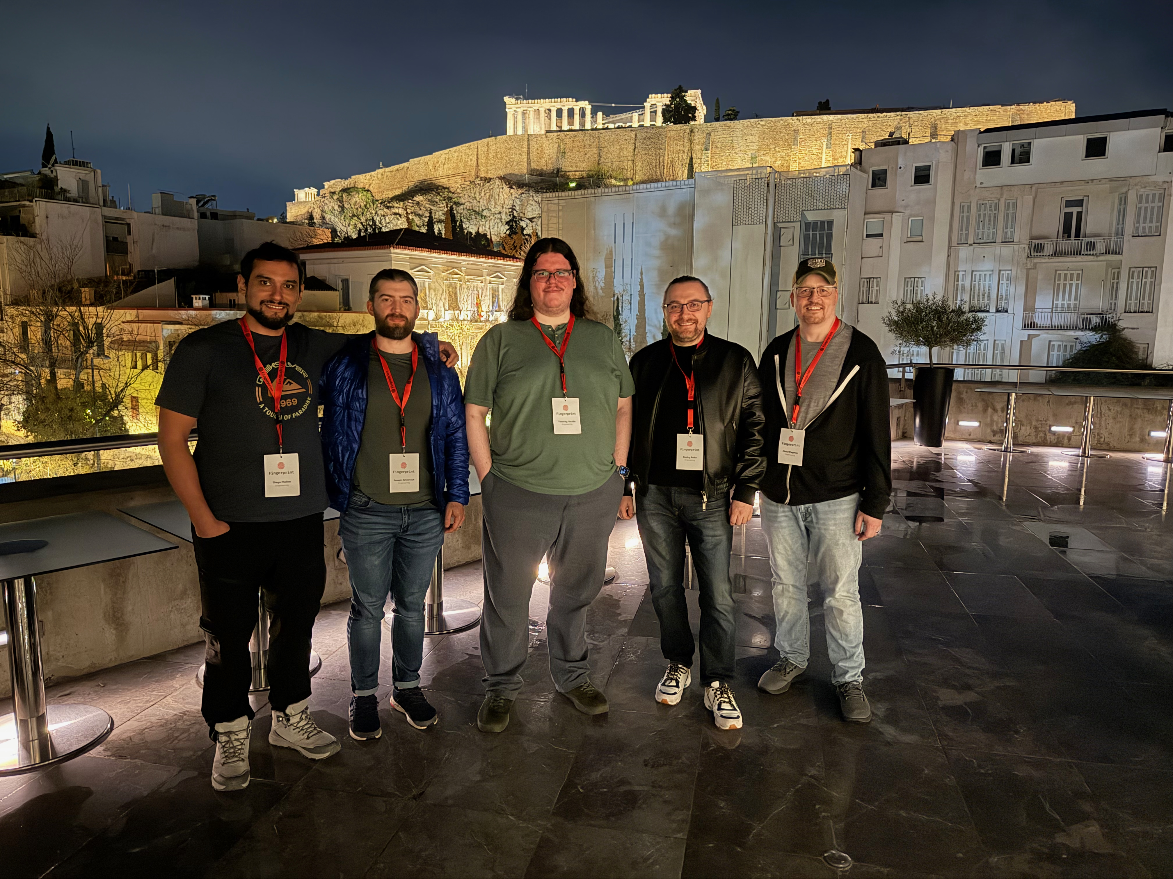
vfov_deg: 56.8
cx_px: 586
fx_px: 813
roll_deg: -0.5
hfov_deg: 71.6
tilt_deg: -8.2
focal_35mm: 24
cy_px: 440
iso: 2500
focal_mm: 6.76
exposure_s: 1/14
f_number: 1.78
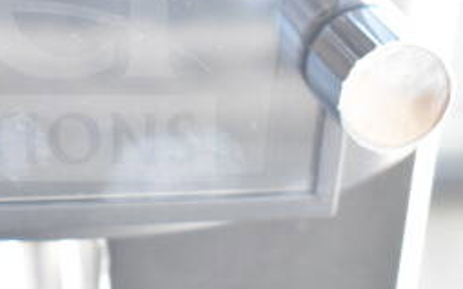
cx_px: 11
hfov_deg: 14.8
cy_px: 37
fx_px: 1753
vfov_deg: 9.4
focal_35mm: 139
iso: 2000
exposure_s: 1/60
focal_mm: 38
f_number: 4.8
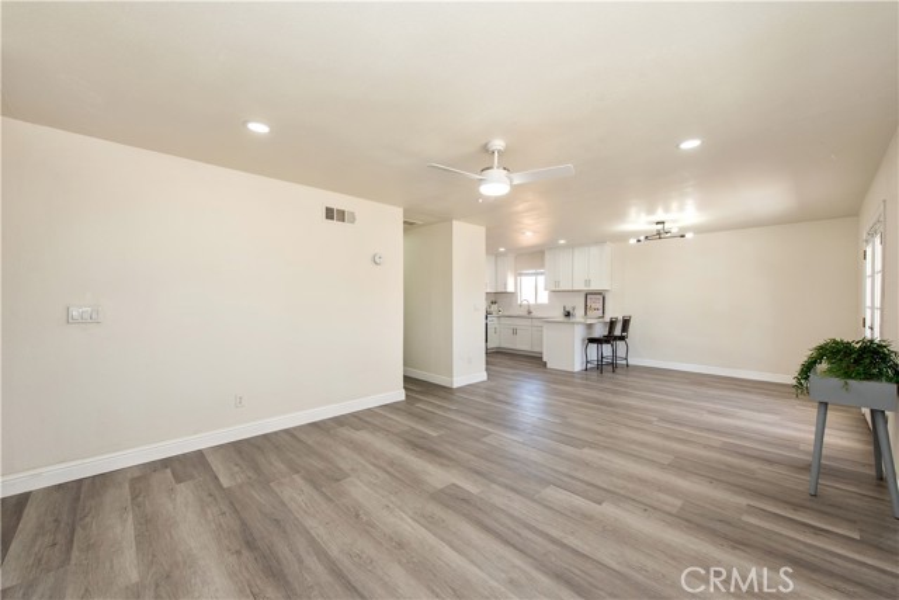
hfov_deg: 104.2
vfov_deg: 81.2
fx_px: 350
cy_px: 300
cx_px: 450
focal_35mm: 14
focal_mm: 14
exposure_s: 1/125
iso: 500
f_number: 5.6
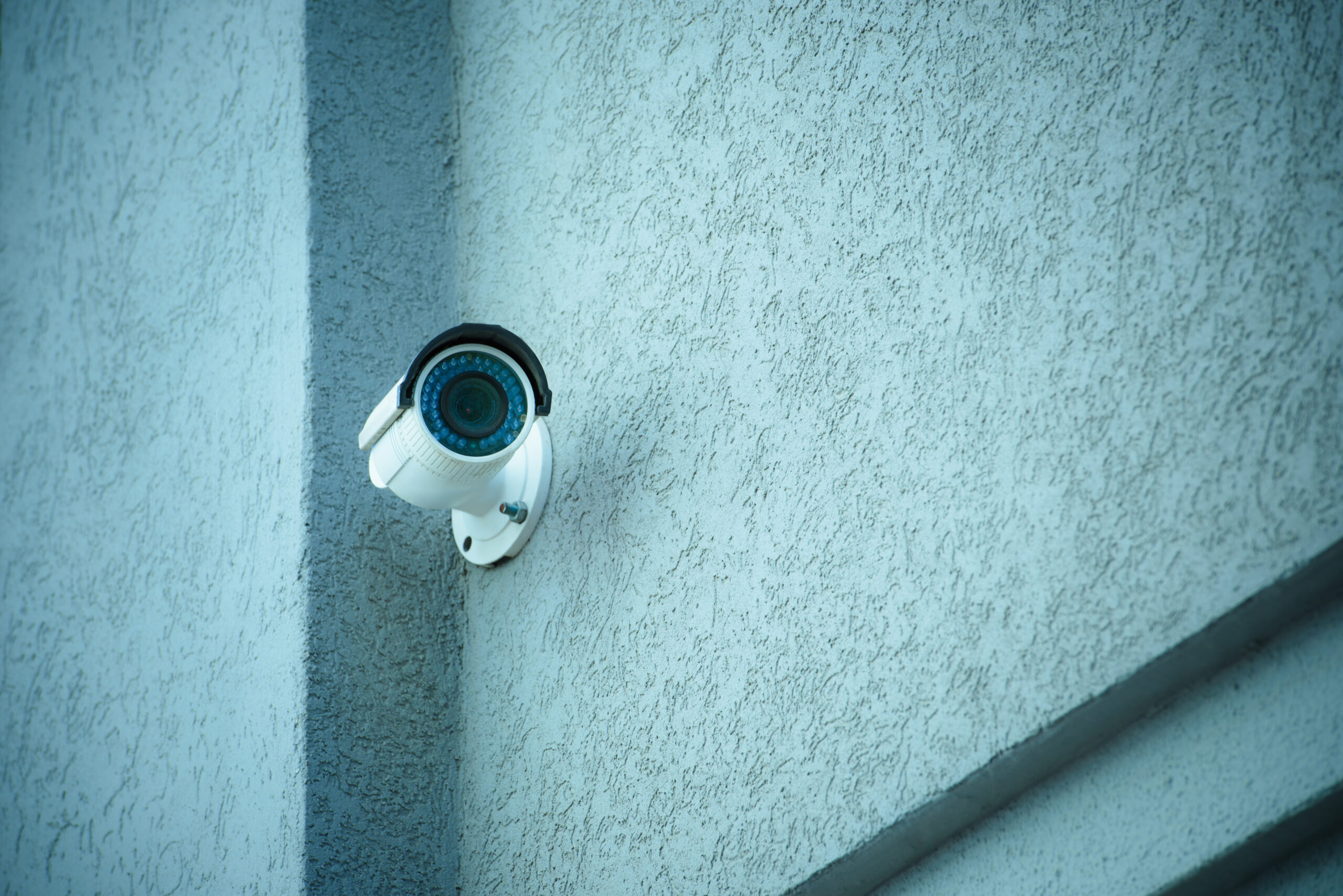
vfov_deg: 6.9
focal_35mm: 200
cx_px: 672
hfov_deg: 10.3
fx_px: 7464
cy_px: 448
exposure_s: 1/100
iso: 250
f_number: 8
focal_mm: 200
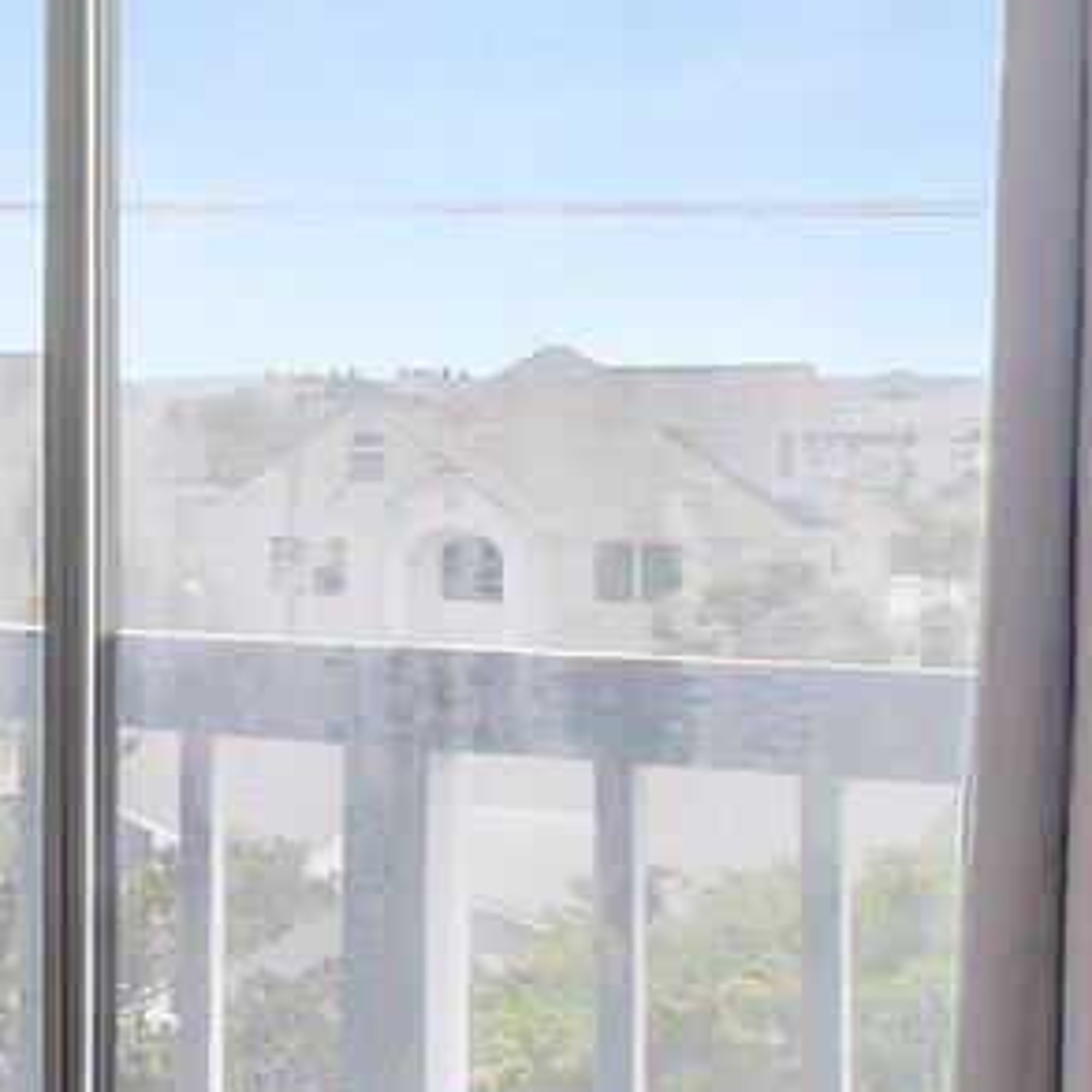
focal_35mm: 101
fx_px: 3605
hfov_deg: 10.4
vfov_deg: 17.2
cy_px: 457
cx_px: -2419
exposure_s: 1/8
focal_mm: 17
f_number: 7.1
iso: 160
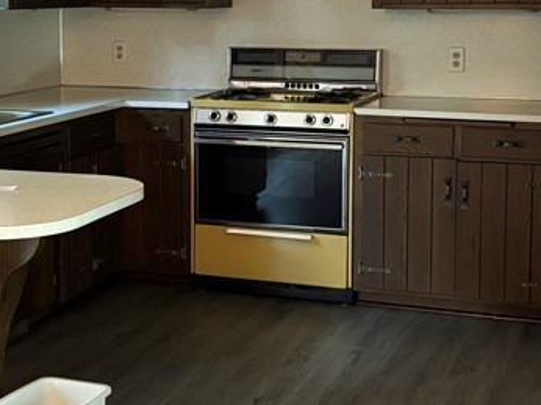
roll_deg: +0.7
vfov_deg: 19.0
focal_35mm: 77
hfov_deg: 25.2
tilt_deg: -5.9
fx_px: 1203
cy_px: 111
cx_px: 183
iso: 500
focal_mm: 5.96
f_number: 1.6
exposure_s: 1/60
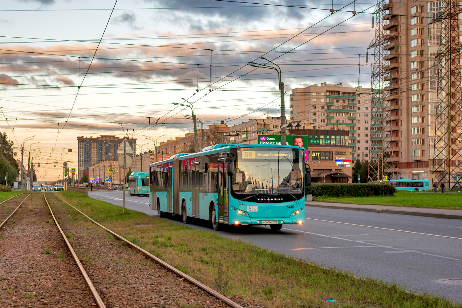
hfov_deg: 39.6
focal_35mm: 50
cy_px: 154
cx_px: 231
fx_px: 642
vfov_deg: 27.0
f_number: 4
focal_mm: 50
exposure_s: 1/250
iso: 200
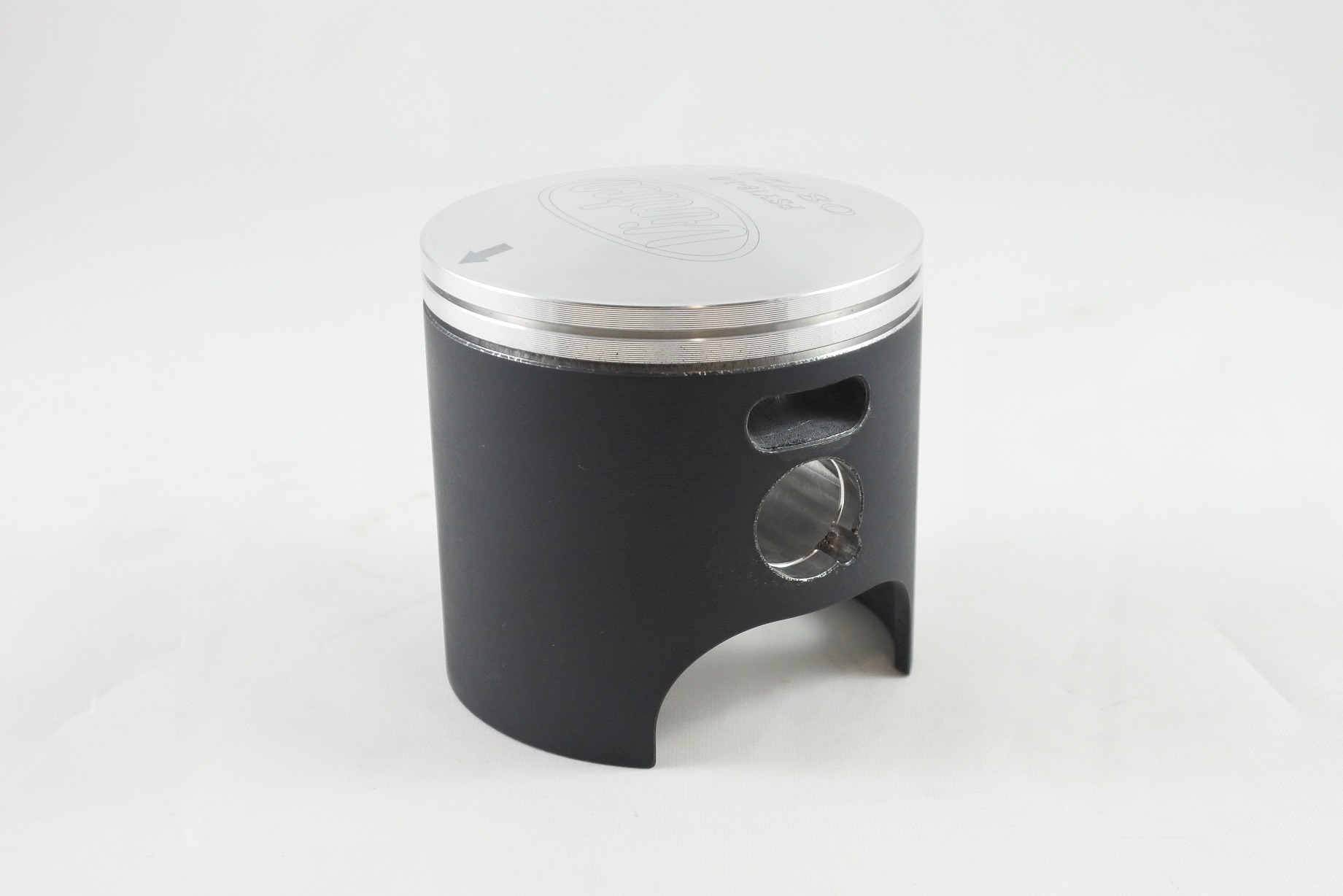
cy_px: 448
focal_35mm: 42
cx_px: 672
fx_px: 1567
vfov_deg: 31.9
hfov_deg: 46.4
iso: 640
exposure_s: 1/125
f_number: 4.2
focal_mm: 15.7
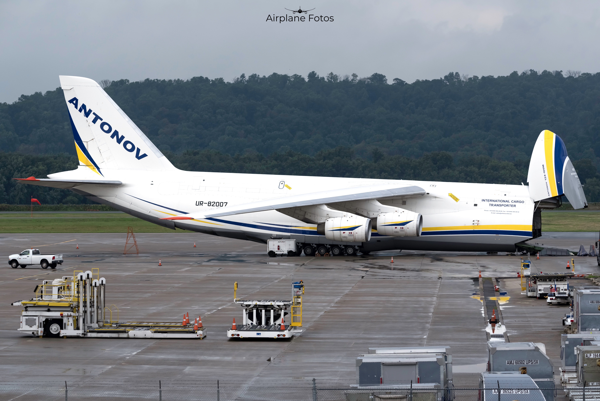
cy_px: 200
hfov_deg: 13.7
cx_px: 300
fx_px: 2501
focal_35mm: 150
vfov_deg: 9.2
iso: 250
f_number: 8
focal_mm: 150
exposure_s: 1/500
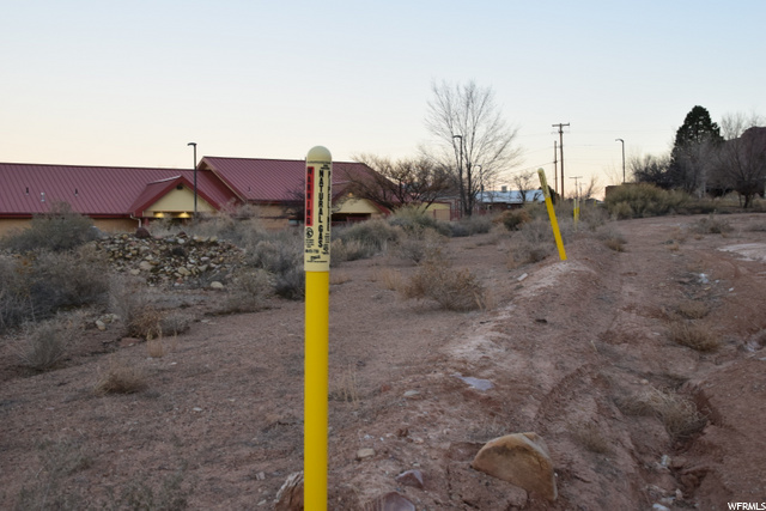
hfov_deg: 49.5
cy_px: 256
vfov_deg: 34.2
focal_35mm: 39
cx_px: 383
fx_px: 830
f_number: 8
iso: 720
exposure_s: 1/60
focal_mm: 26
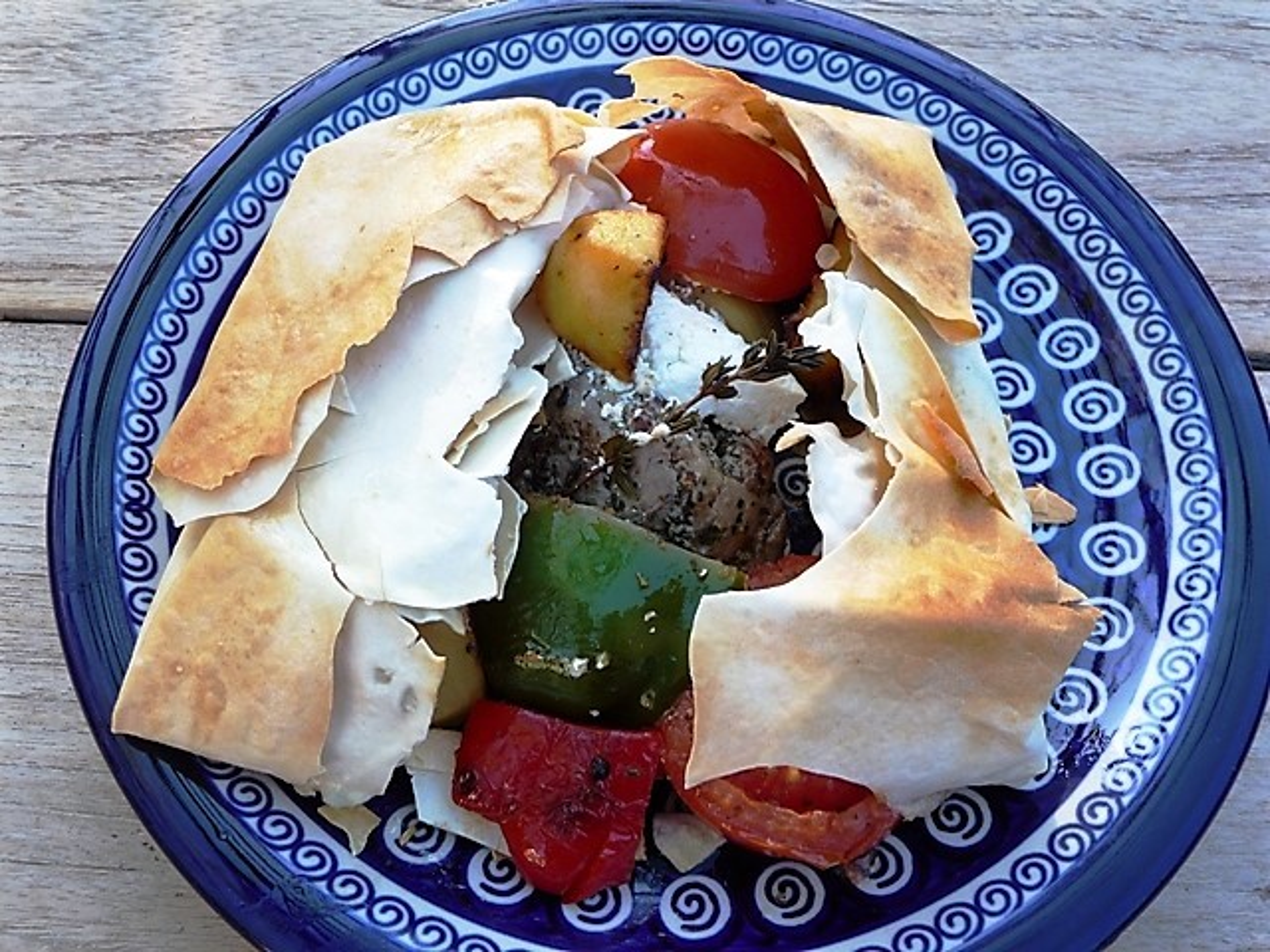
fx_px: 1321
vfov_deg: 39.7
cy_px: 476
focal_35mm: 36
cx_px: 635
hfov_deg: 51.4
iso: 100
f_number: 3.7
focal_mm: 6
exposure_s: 1/60
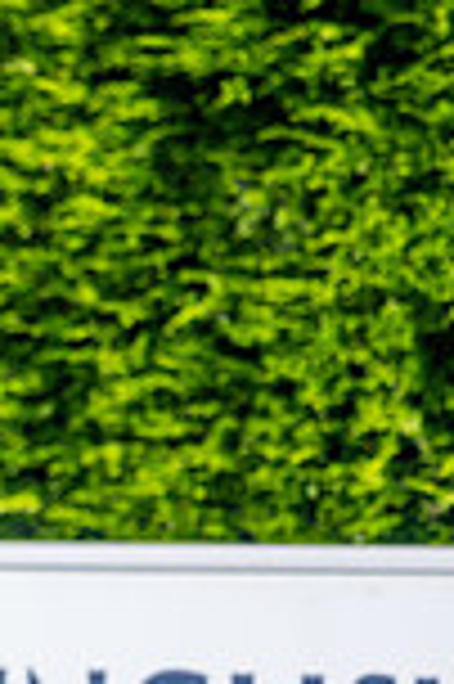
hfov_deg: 1.2
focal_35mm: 1148
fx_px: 21764
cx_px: -719
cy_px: 655
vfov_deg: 1.8
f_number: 5
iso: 200
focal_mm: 300
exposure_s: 1/1250
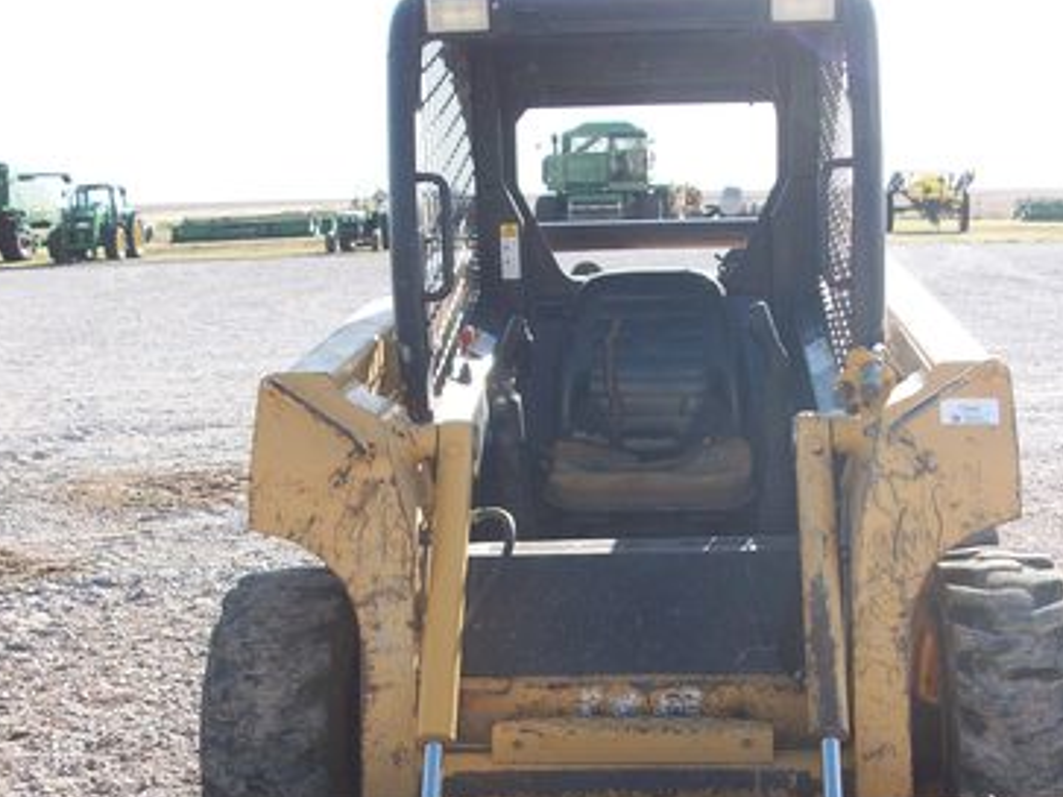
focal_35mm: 51
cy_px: 566
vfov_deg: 28.3
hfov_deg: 37.4
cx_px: 609
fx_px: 1566
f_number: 2.8
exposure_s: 1/424
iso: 64
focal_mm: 5.7
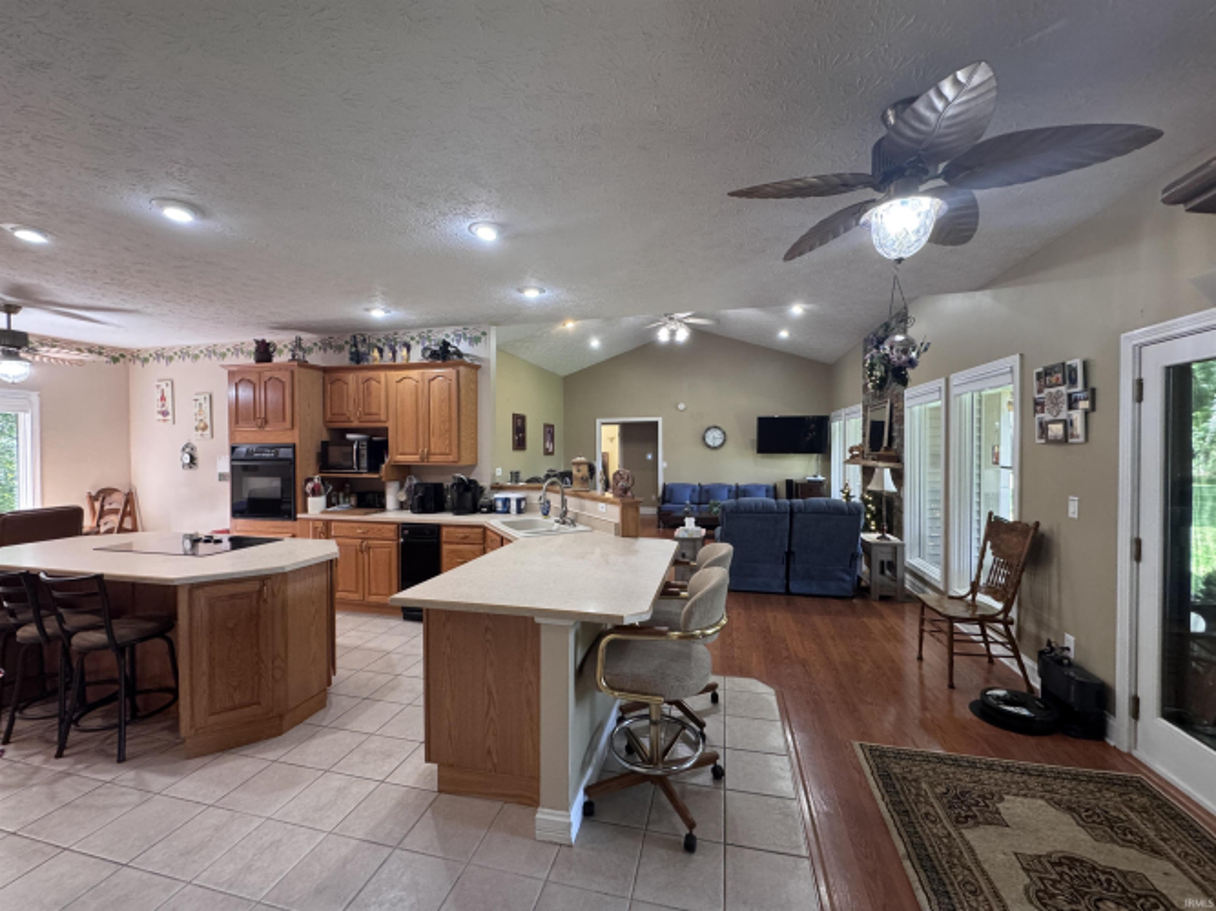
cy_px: 456
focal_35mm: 14
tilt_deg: -1.0
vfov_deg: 85.7
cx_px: 608
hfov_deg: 102.1
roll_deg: +0.1
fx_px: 492
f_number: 2.2
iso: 250
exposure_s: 1/60
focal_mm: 2.22
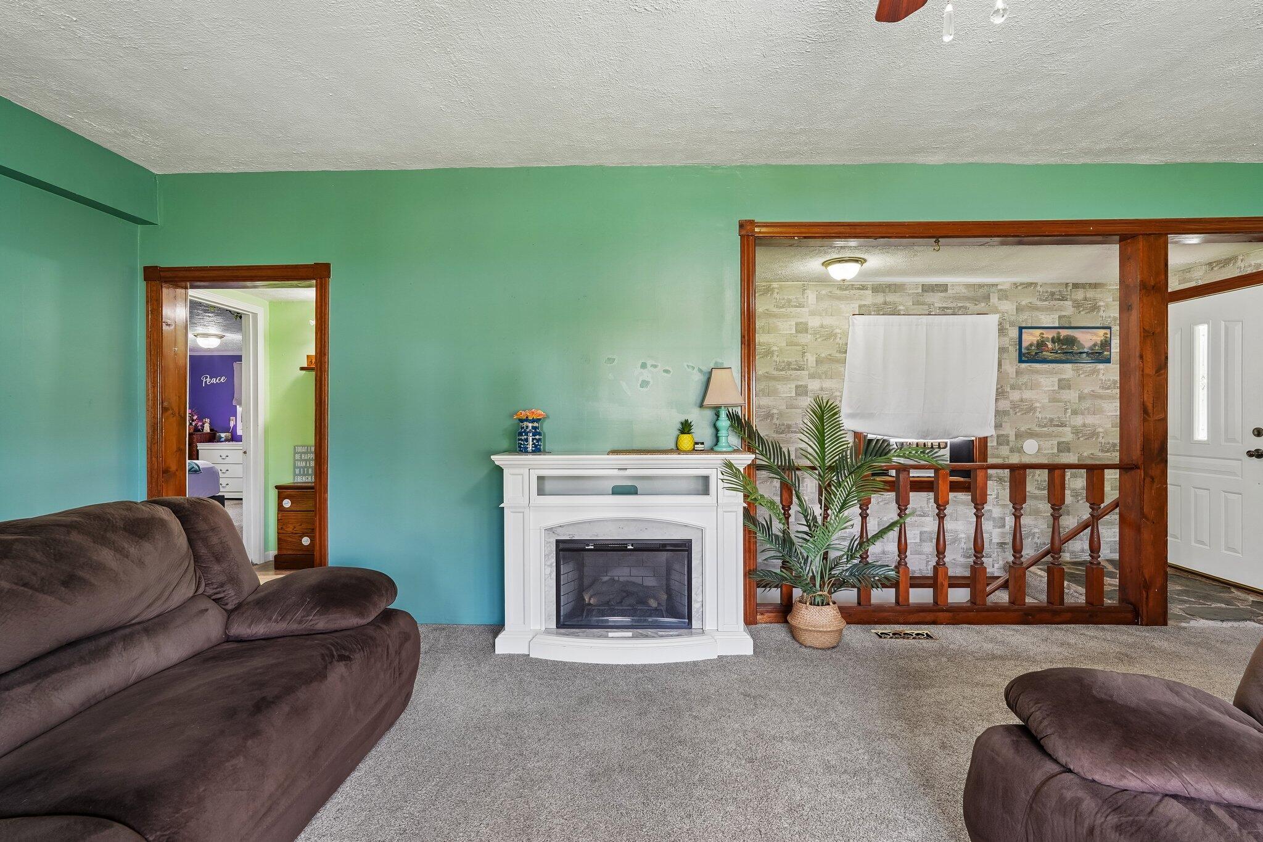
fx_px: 561
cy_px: 421
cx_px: 632
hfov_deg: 96.7
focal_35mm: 16
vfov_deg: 73.7
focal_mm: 16
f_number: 8
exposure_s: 1/20
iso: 400
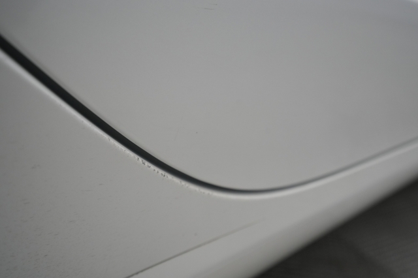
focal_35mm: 28
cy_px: 139
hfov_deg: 65.5
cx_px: 209
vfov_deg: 46.4
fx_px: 325
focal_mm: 28
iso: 1600
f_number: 5.6
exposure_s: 1/80
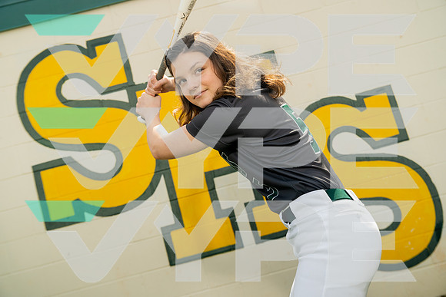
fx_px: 508
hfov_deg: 47.4
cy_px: 148
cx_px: 223
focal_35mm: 41
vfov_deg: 32.6
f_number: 4.5
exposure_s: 1/250
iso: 250
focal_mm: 41
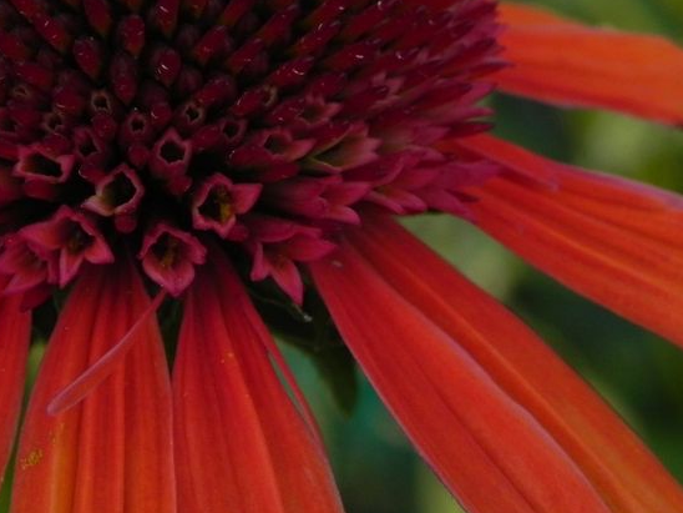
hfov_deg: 13.5
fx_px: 2881
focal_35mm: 146
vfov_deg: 10.2
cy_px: 245
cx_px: 131
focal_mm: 13.4
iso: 160
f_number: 4.5
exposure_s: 1/400
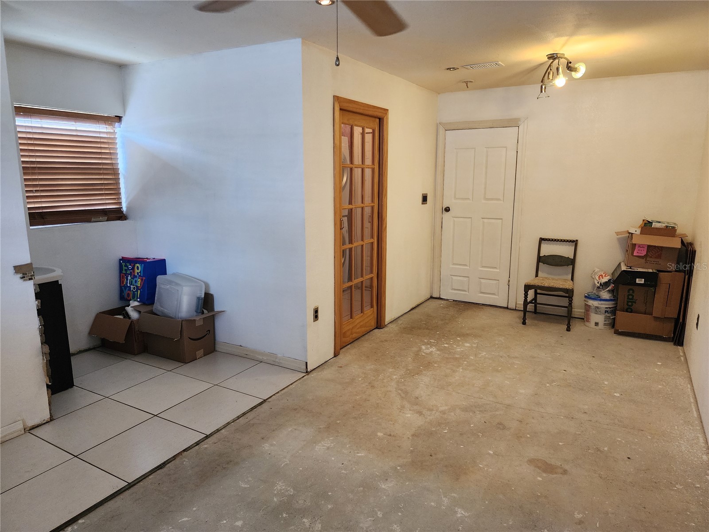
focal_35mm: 23
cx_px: 354
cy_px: 266
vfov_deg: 58.9
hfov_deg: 73.9
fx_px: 471
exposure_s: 1/120
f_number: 1.8
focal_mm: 6.4
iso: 400
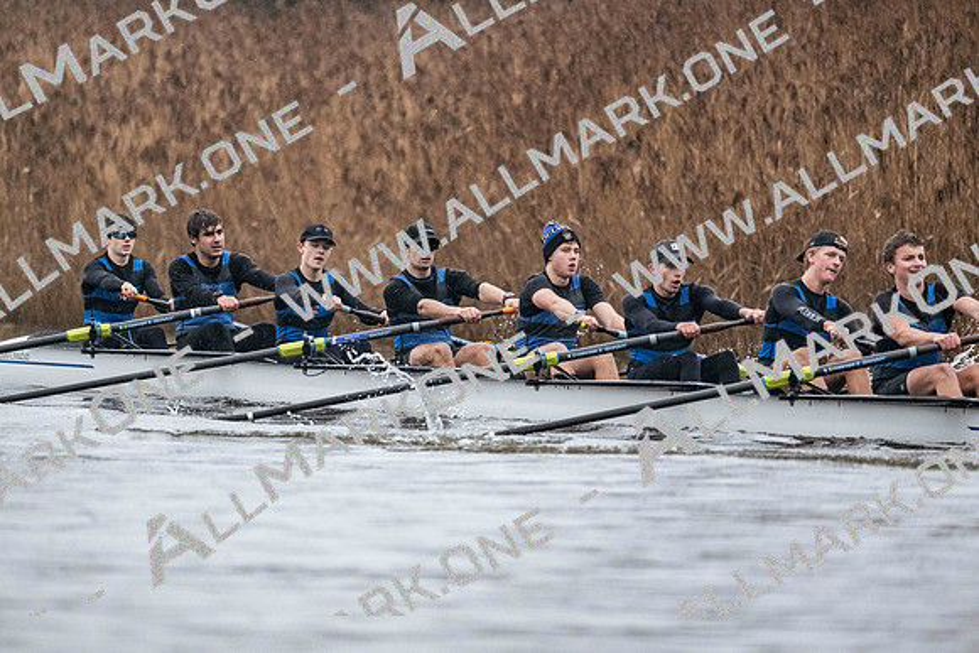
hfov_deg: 5.2
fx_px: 10880
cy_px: 326
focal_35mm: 400
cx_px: 490
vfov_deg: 3.4
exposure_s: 1/1600
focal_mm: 400
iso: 5000
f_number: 4.5
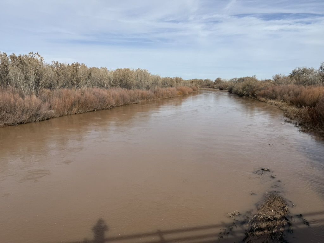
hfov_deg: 71.6
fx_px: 225
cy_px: 122
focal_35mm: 24
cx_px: 162
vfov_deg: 56.8
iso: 80
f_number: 1.78
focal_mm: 6.76
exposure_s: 1/8130
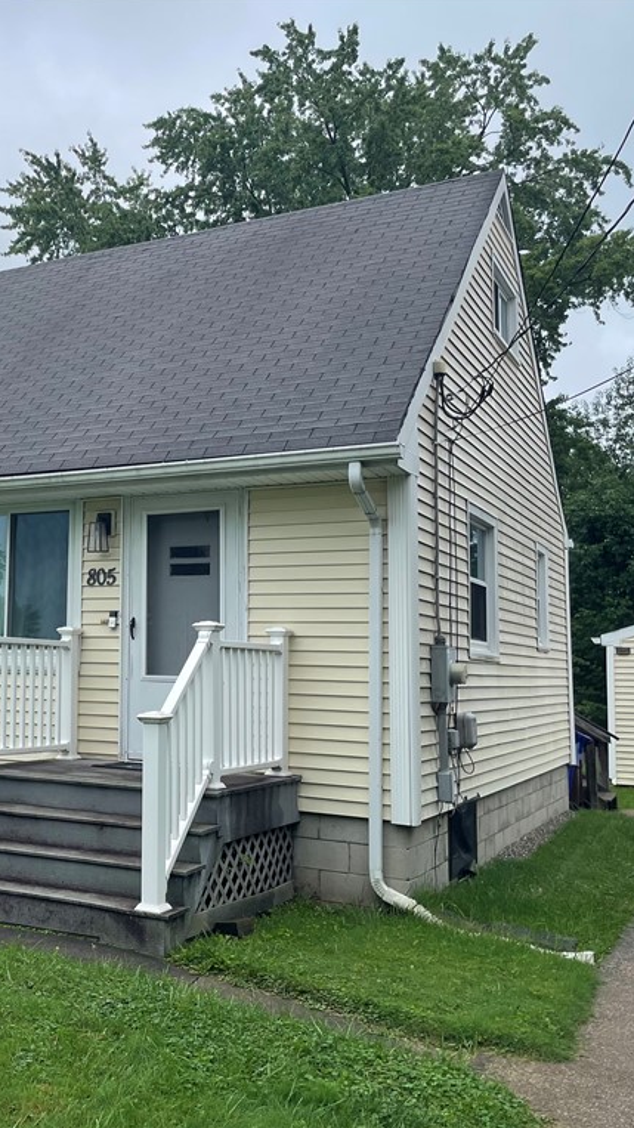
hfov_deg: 29.6
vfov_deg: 52.8
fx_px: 1136
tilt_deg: +5.4
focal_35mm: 38
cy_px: 562
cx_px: 34
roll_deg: -1.0
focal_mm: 4.2
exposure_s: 1/716
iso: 32
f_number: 1.6
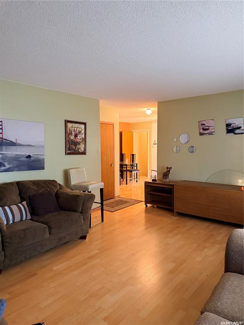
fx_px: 226
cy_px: 162
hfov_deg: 56.8
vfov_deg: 71.6
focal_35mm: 24
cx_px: 122
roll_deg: +0.4
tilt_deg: -2.2
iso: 640
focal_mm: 6.76
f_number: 1.78
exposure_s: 1/60
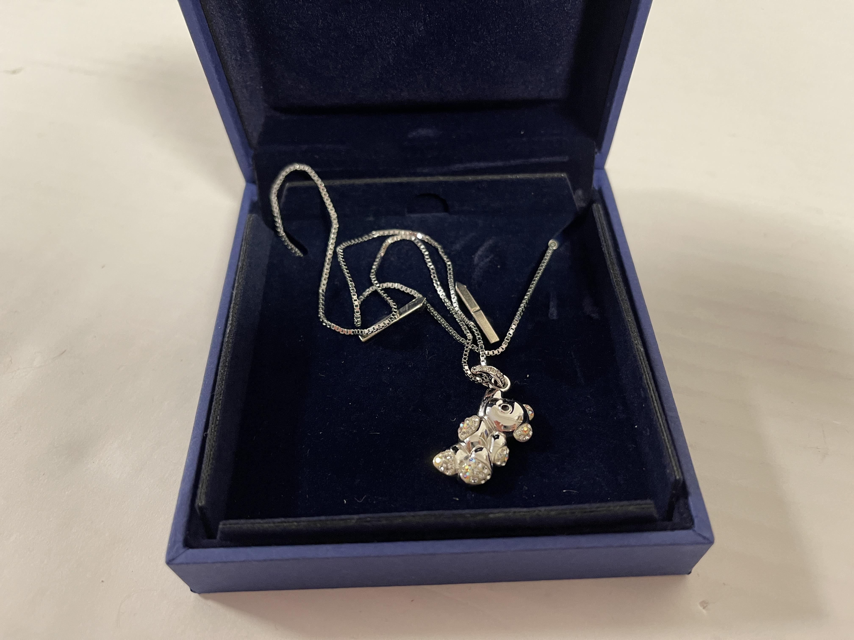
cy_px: 320
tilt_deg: -52.5
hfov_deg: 69.4
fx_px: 617
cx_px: 427
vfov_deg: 54.9
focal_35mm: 25
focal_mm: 5.1
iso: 250
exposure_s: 1/50
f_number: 1.6
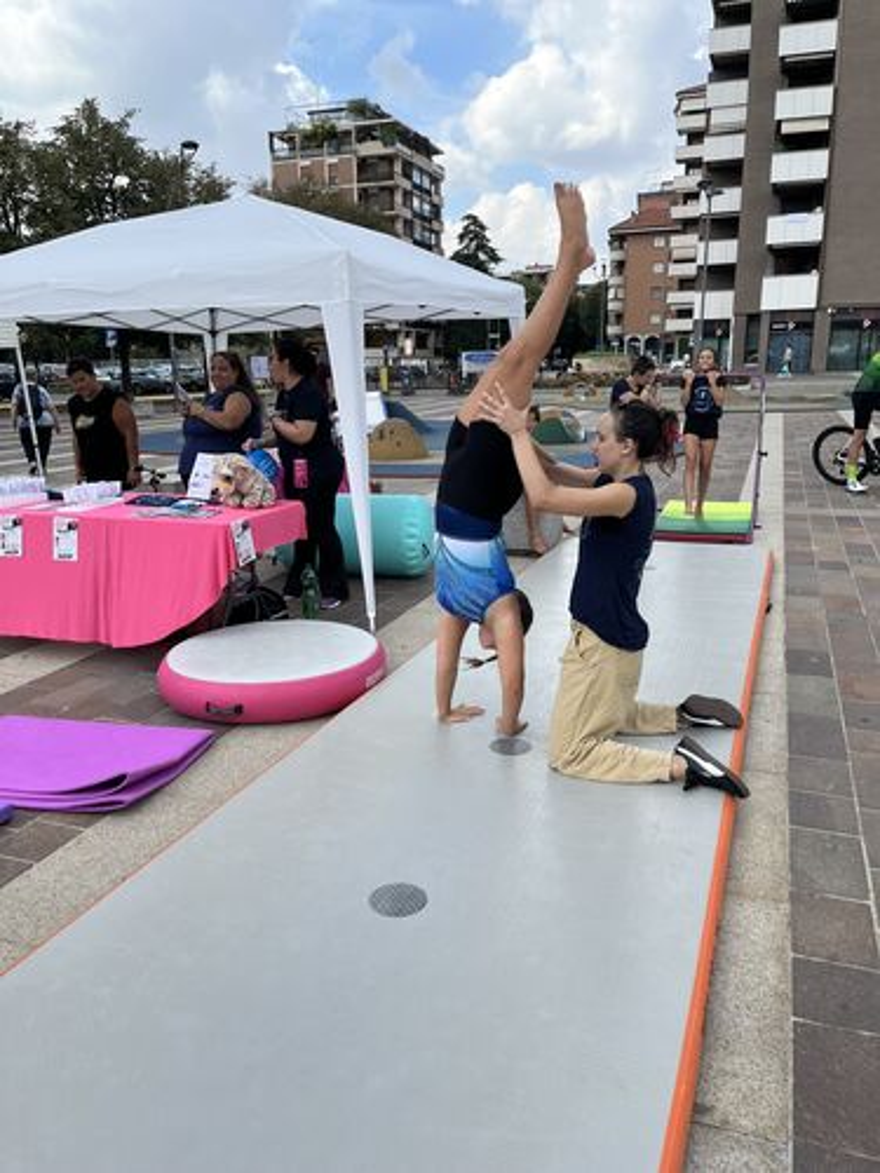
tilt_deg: -11.8
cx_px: 440
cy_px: 586
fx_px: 881
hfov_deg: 53.1
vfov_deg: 67.3
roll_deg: +0.8
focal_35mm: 26
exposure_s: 1/1890
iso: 50
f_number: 1.6
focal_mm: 5.1
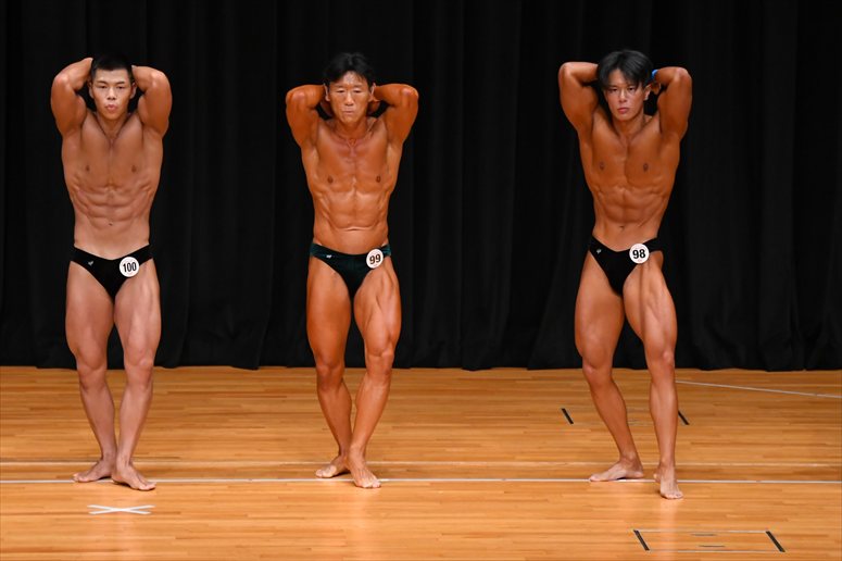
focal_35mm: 255
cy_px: 280
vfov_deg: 5.4
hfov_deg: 8.1
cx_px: 421
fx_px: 5961
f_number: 5.6
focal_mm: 170
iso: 3200
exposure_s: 1/400
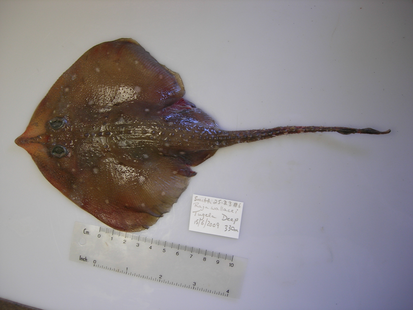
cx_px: 206
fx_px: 453
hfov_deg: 49.0
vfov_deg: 37.7
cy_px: 155
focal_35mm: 38
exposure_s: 1/23.7
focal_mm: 7.8
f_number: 2.8
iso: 64
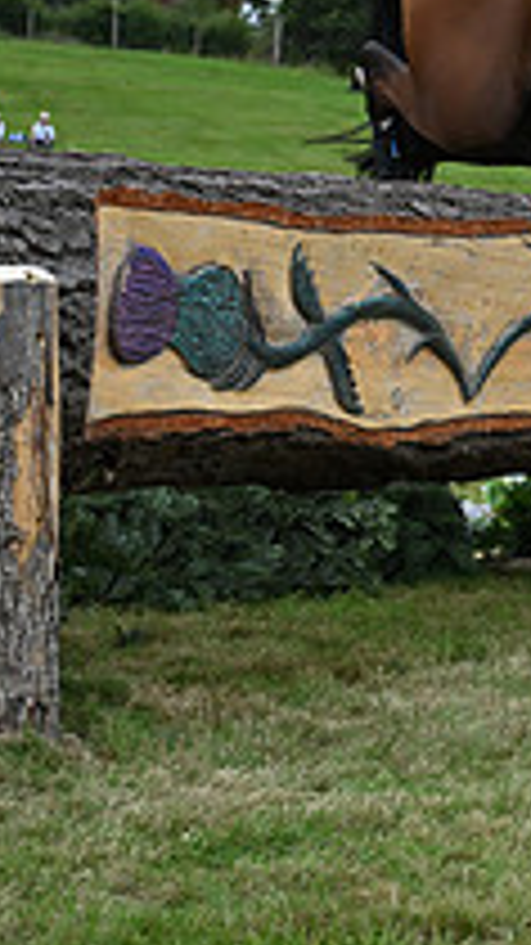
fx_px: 3632
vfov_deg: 14.7
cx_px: 1071
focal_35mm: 145
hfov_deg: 8.0
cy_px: 97
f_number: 5.6
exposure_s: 1/1250
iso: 720
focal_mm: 50
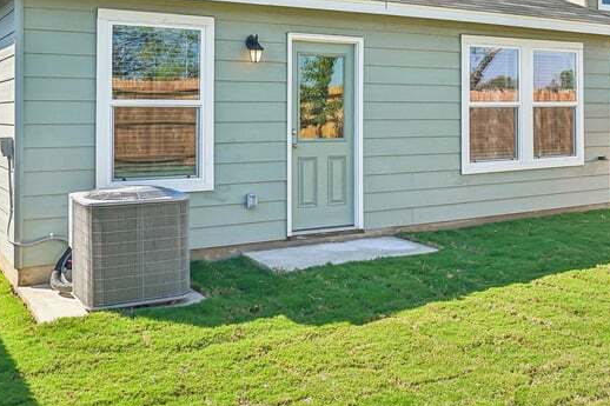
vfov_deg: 30.2
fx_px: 745
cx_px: 447
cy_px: 128
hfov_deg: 43.3
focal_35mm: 44
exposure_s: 1/200
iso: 200
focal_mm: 19
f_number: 8
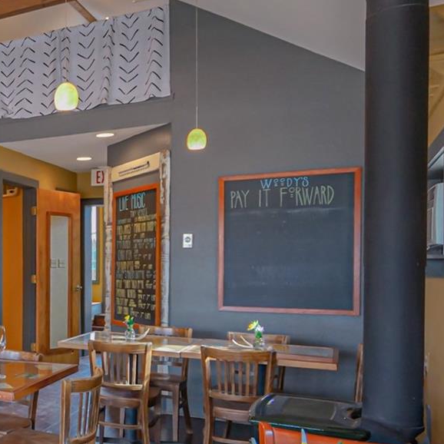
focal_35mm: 40
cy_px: 273
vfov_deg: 41.6
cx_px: -108
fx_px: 580
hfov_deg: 33.0
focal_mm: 17
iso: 1250
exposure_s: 1/200
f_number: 4
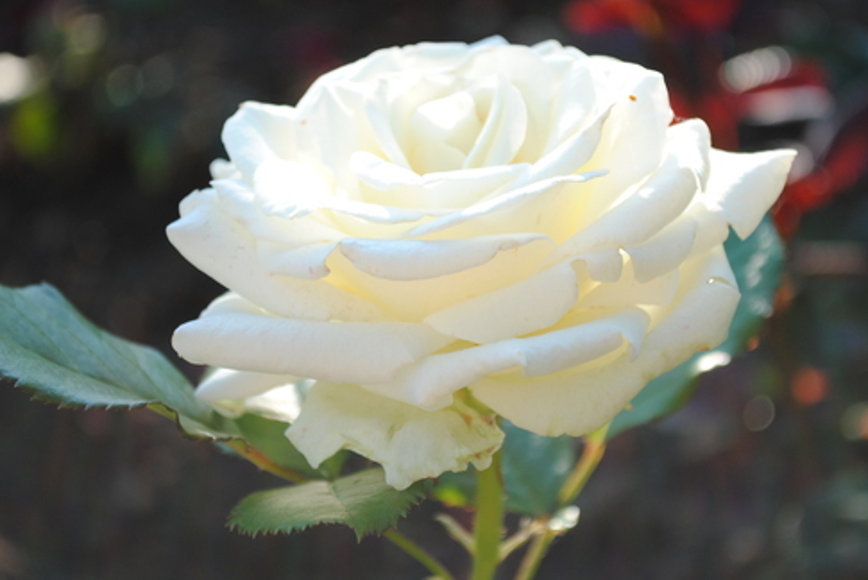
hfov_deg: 21.8
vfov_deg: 14.6
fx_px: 2257
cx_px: 453
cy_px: 252
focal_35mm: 94
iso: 200
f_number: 5.6
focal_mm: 55
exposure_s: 1/160
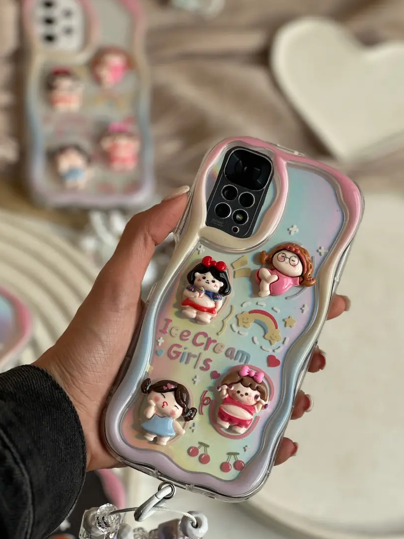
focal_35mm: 90
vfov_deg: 21.8
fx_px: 1401
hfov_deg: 16.4
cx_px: 216
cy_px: 276
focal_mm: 9
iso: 25
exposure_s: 1/201
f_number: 2.8
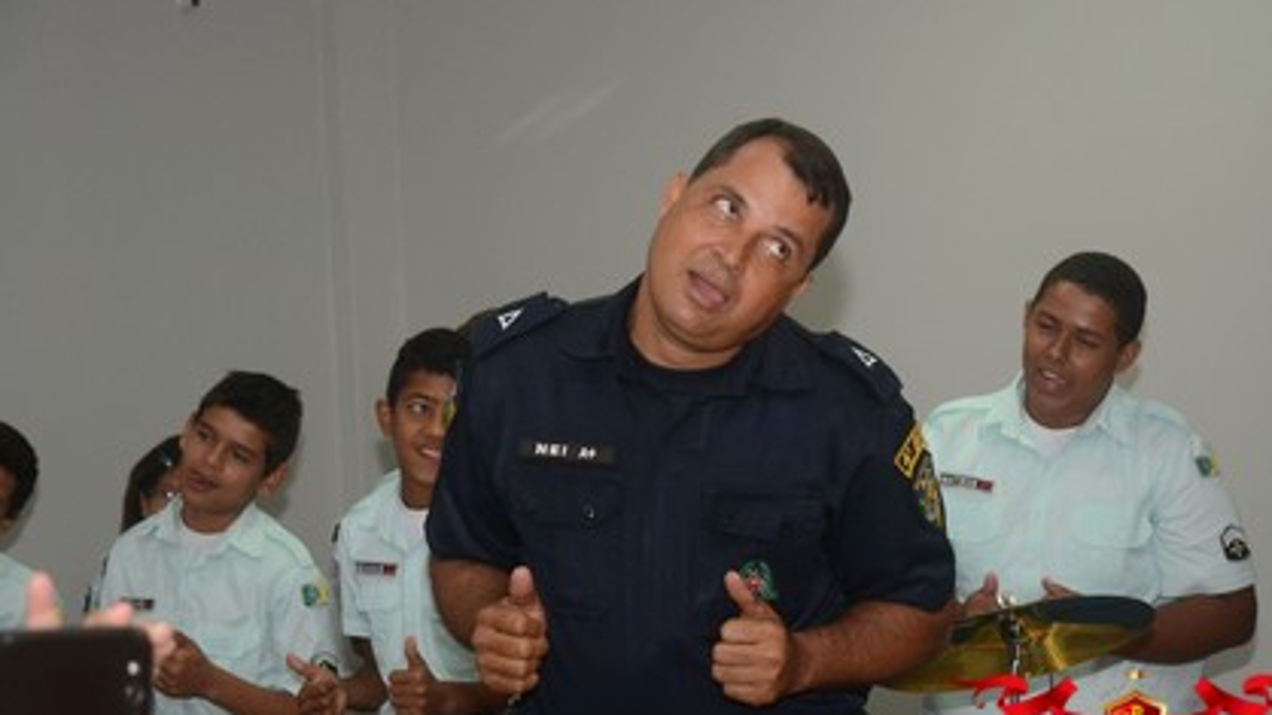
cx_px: 679
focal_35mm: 105
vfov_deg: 11.5
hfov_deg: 20.4
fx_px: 3541
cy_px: 411
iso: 1600
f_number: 5
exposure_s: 1/100
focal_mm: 62
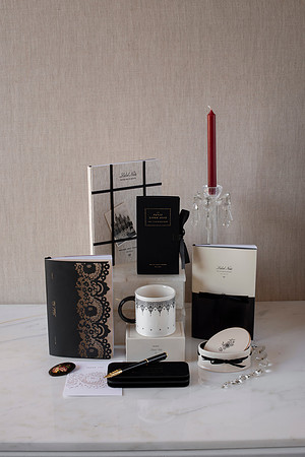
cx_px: 152
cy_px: 228
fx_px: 635
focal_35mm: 50
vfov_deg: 39.6
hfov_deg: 27.0
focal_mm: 50
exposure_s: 1/5
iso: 200
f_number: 16
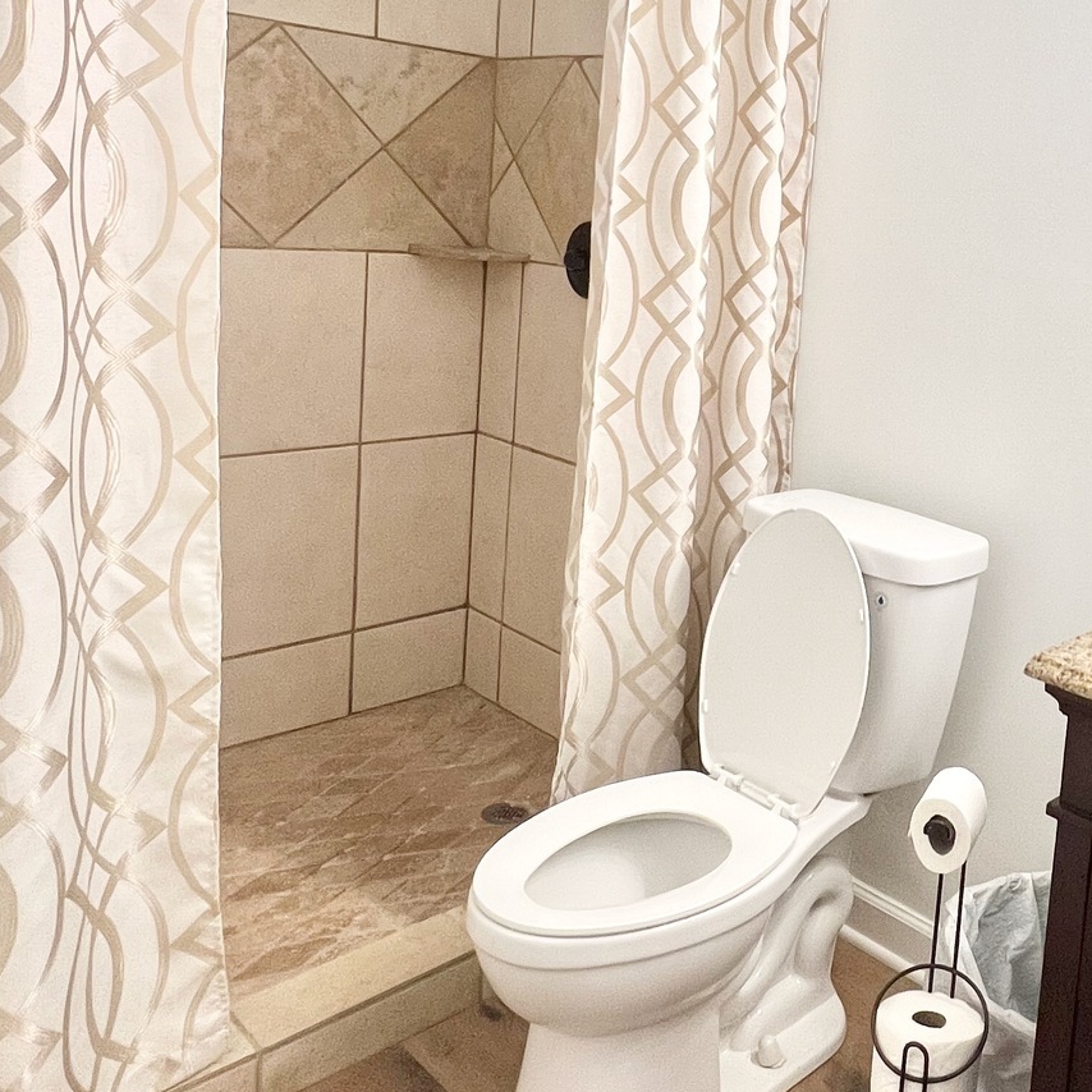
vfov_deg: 51.1
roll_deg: -4.1
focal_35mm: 31
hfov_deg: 47.7
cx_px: 960
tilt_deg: -5.0
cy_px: 325
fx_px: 1106
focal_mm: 1.57
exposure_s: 1/120
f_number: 1.8
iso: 250
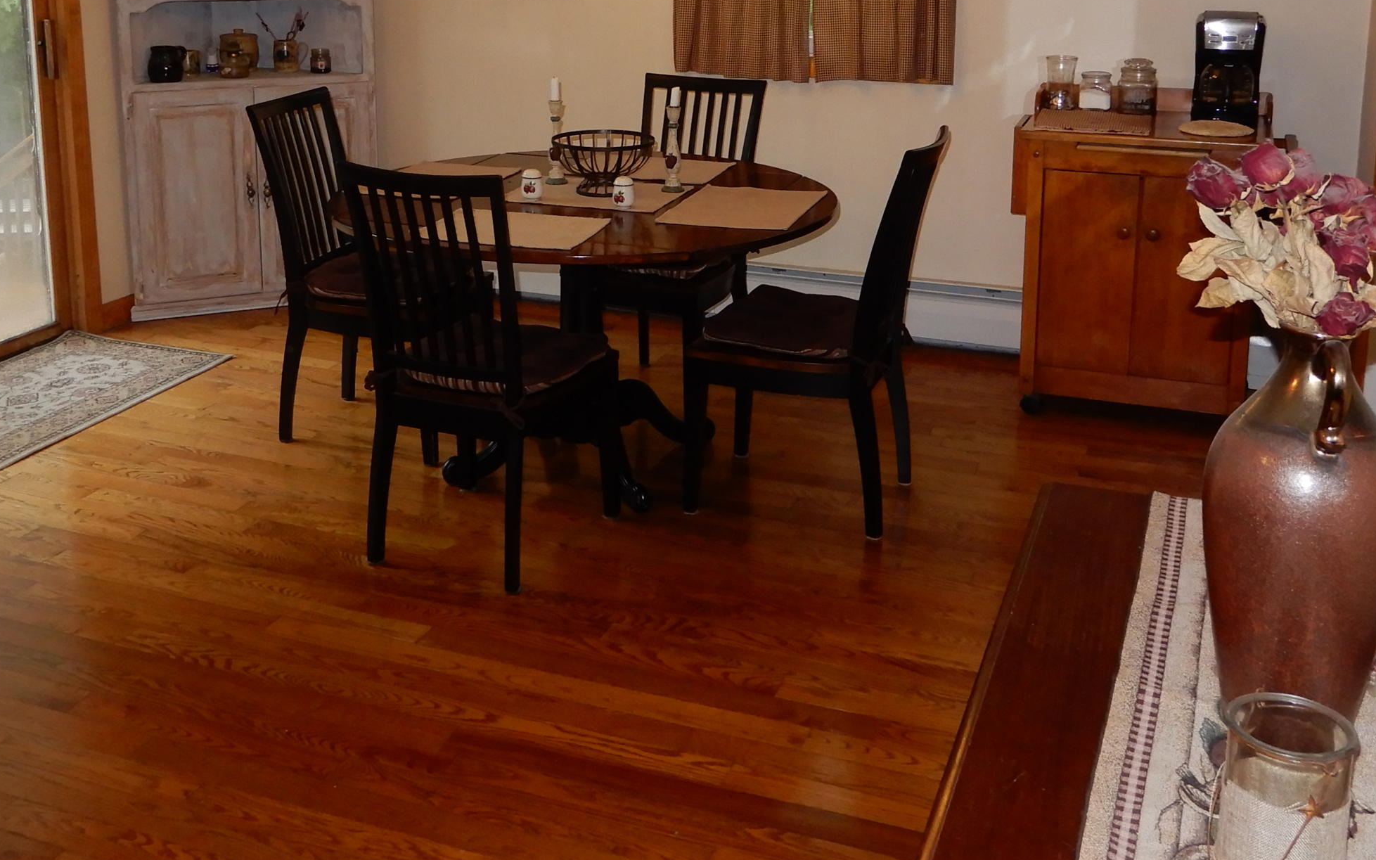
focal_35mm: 39
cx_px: 628
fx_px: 1462
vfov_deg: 31.9
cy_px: 173
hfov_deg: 50.3
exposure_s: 1/30
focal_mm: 4.3
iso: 220
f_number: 3.4
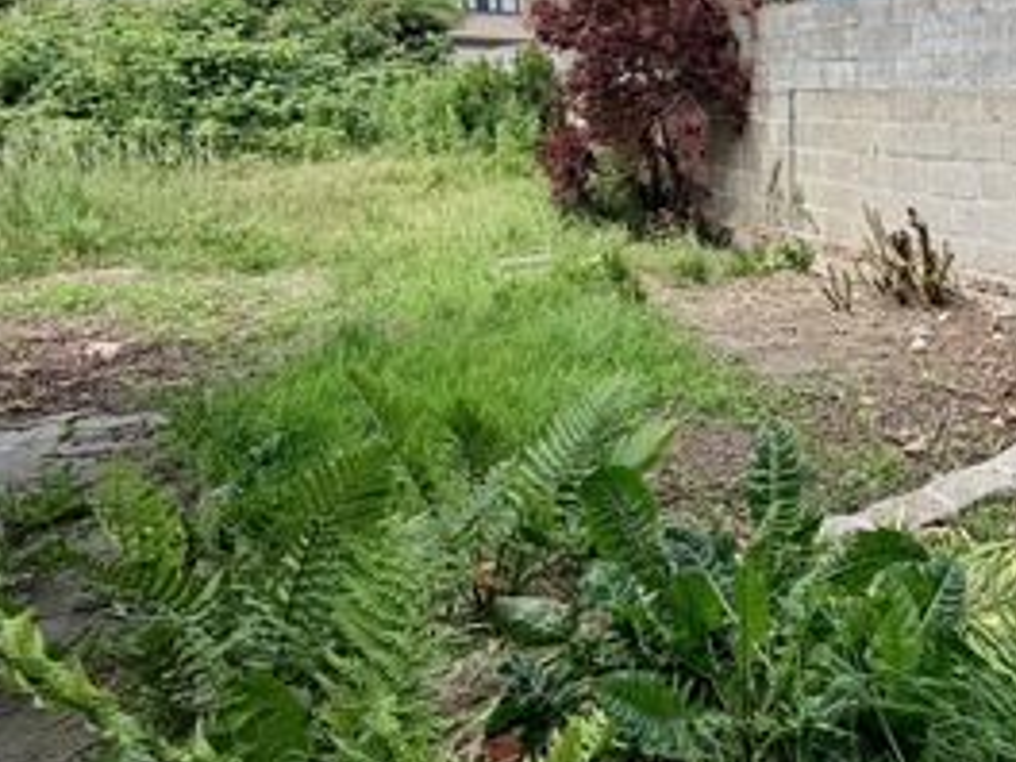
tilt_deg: -7.2
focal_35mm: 34
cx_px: 920
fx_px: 998
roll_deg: -0.7
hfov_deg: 48.2
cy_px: 223
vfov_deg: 41.0
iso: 32
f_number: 2.2
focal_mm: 2.22
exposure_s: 1/770
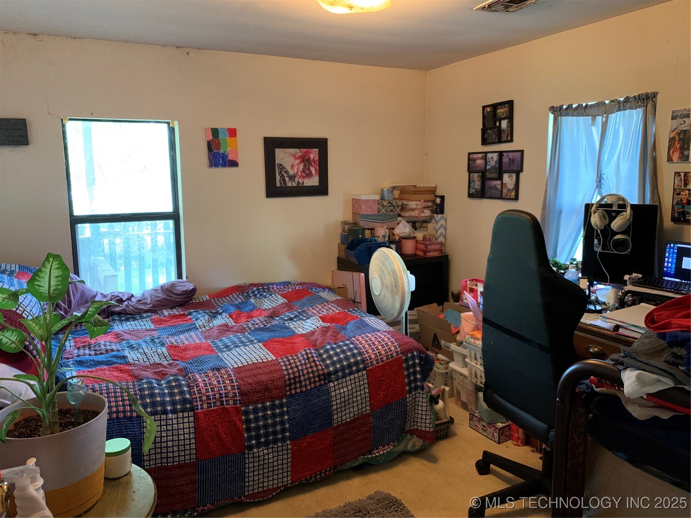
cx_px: 346
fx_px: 519
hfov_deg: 67.3
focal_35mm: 26
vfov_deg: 53.1
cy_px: 259
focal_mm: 4.25
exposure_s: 1/30
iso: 400
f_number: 1.8
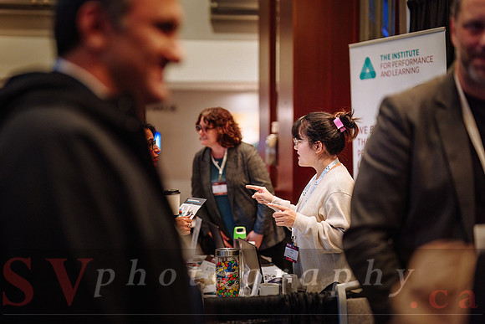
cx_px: 218
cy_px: 178
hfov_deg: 36.2
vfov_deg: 24.6
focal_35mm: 55
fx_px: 741
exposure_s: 1/800
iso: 2500
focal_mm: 50
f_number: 1.4
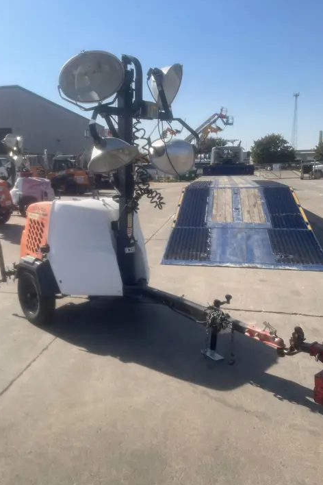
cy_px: 239
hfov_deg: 46.3
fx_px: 377
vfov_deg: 65.5
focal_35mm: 28
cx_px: 137
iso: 32
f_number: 1.6
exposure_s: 1/3861
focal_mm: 4.2
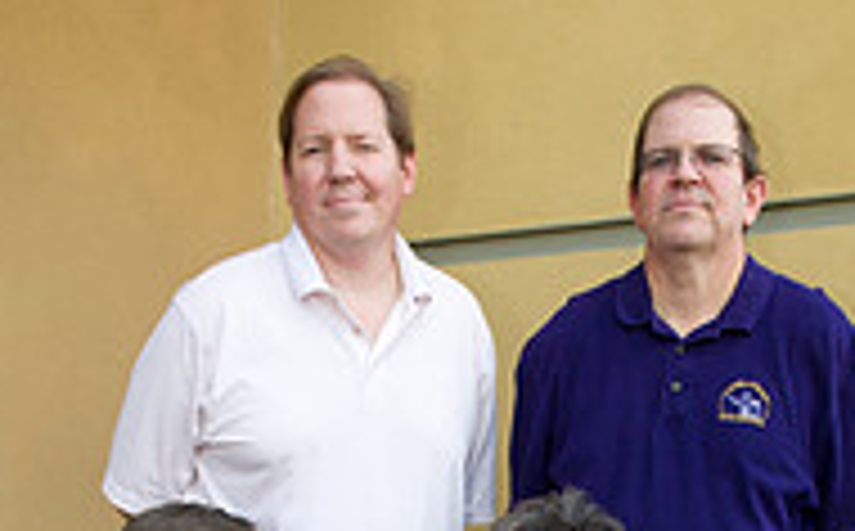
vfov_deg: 20.0
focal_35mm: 58
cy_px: 738
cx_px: 533
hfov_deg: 35.0
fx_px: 1349
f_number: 5.6
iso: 640
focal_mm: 24
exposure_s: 1/250
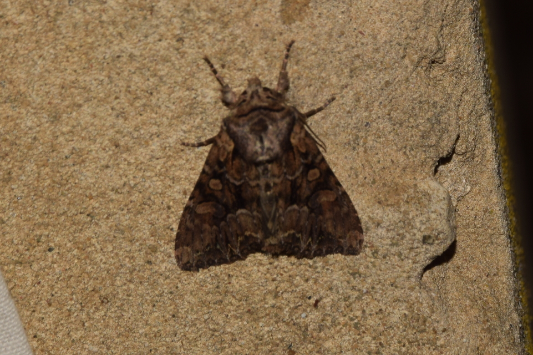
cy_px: 178
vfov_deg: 6.5
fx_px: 3108
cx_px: 266
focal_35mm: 210
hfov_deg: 9.8
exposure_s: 1/200
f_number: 16
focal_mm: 140
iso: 100
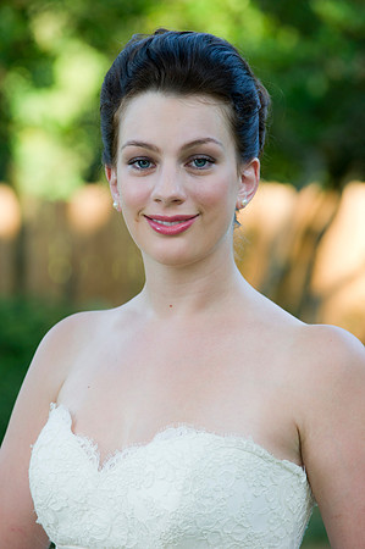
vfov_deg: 10.3
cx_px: 182
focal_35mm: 200
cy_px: 274
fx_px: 3048
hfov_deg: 6.9
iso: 400
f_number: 5.6
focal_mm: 200
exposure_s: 1/80
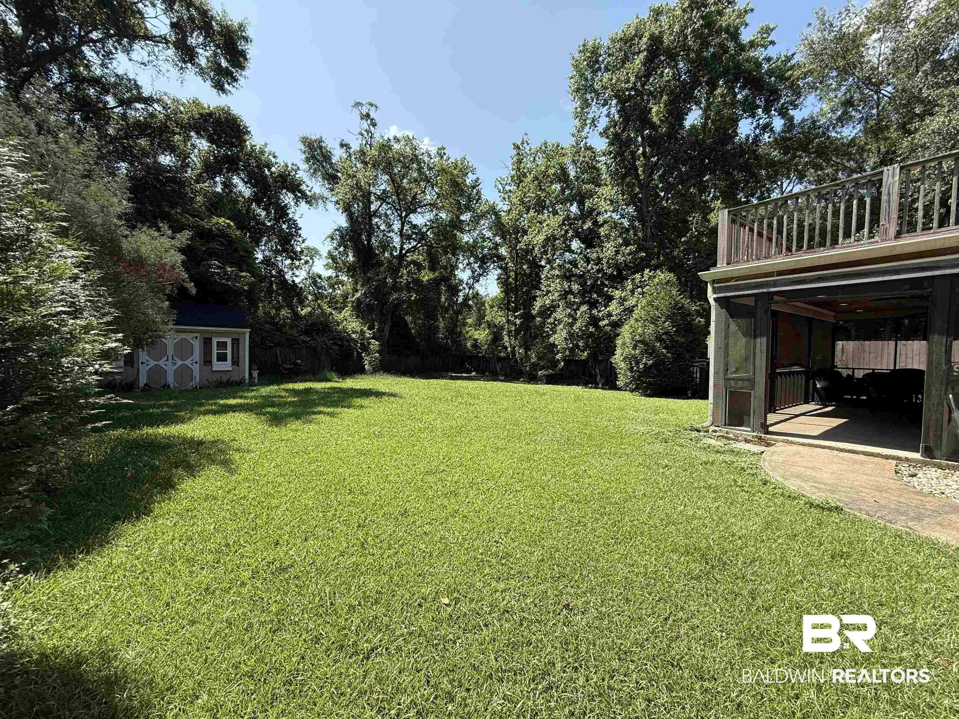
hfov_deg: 102.1
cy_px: 360
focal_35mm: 14
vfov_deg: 85.7
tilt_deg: -2.3
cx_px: 480
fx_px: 388
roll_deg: -0.7
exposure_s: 1/789
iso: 50
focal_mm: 2.22
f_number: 2.2
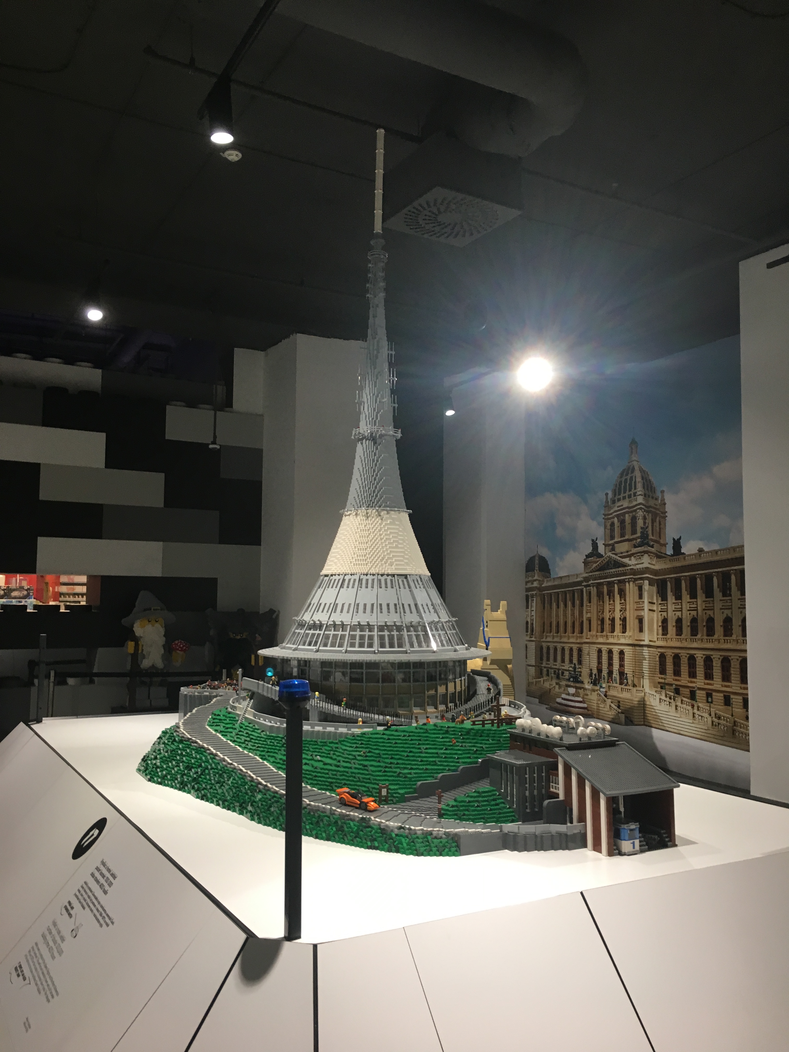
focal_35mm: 29
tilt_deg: +1.3
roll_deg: +0.8
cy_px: 526
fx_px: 881
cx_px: 394
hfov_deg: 48.2
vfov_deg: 61.7
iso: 50
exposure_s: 1/33
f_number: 2.2
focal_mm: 4.15
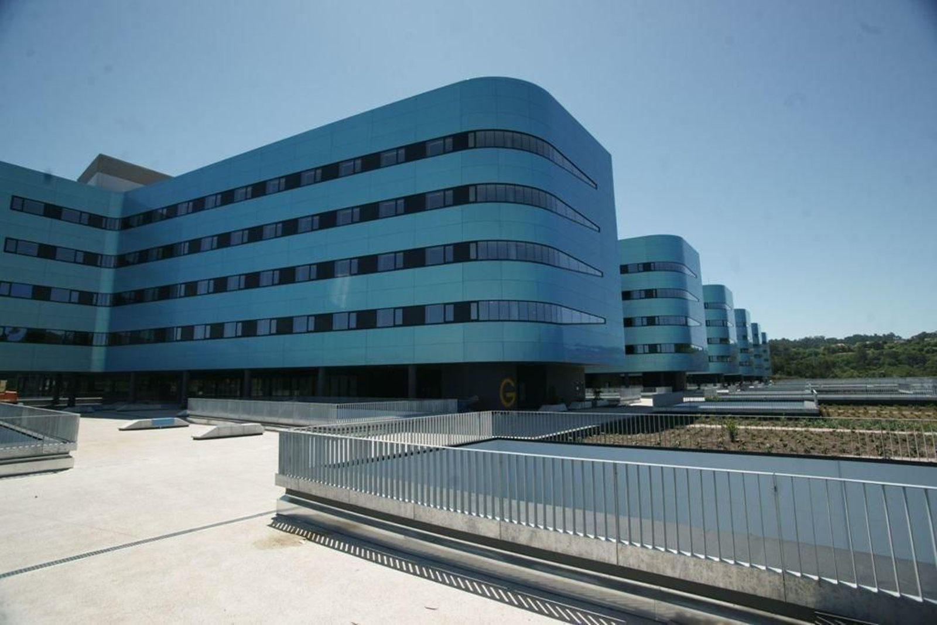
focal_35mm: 17
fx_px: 442
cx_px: 468
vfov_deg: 70.5
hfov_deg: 93.3
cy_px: 312
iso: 200
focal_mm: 17
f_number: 9
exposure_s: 1/320
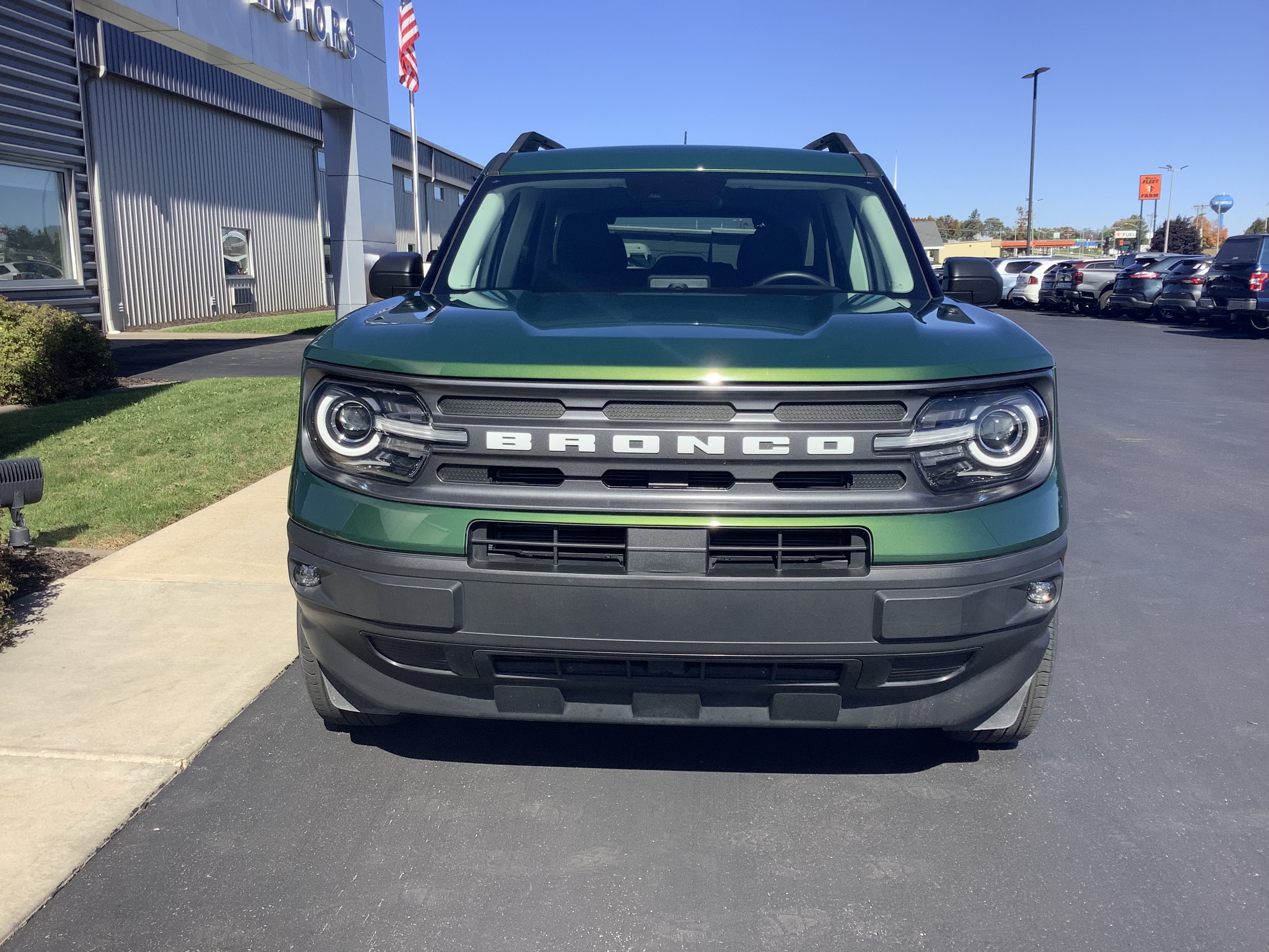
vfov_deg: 45.4
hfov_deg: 58.4
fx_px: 1136
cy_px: 476
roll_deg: +0.3
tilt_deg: -11.1
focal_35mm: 31
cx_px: 634
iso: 25
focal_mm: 3.3
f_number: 2.4
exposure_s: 1/1006
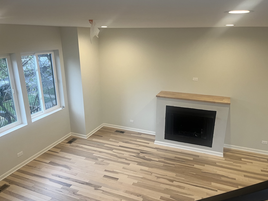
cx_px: 139
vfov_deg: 51.3
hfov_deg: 65.3
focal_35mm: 27
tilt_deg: -16.6
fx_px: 209
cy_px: 104
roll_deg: -1.1
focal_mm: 5.1
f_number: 1.6
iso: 100
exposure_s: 1/60
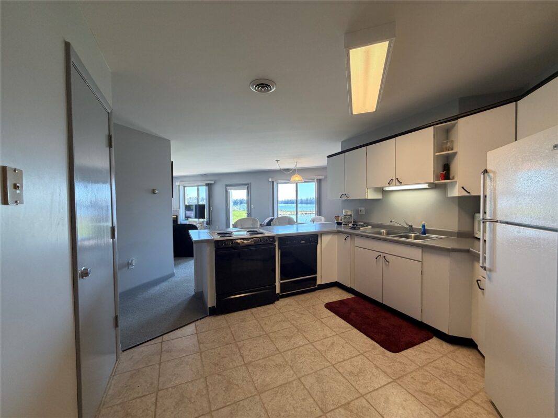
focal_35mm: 14
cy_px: 209
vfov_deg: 85.7
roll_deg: +0.4
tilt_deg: -1.6
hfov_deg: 102.1
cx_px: 279
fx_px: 226
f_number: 2.2
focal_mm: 2.22
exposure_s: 1/120
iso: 200
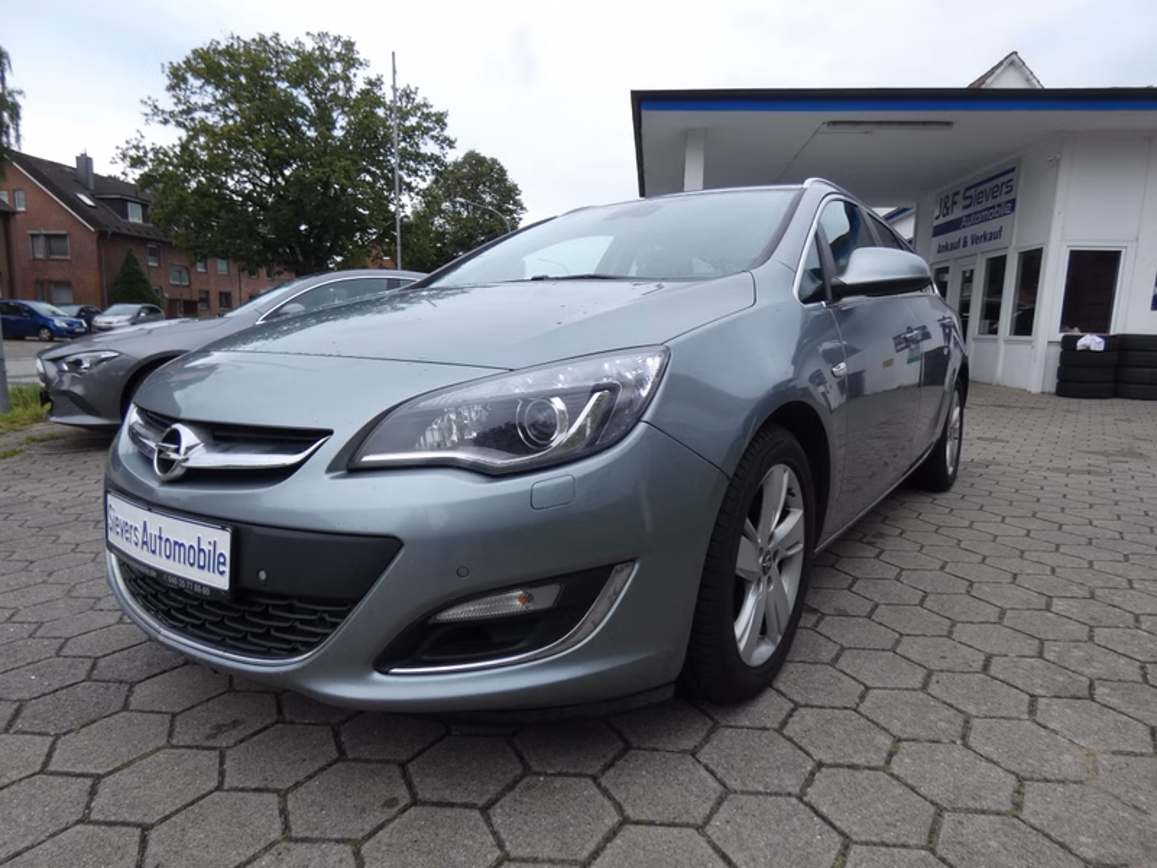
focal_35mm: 20
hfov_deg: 81.7
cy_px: 434
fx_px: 668
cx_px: 578
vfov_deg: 66.0
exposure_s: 1/640
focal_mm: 3.6
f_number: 2.8
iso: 80
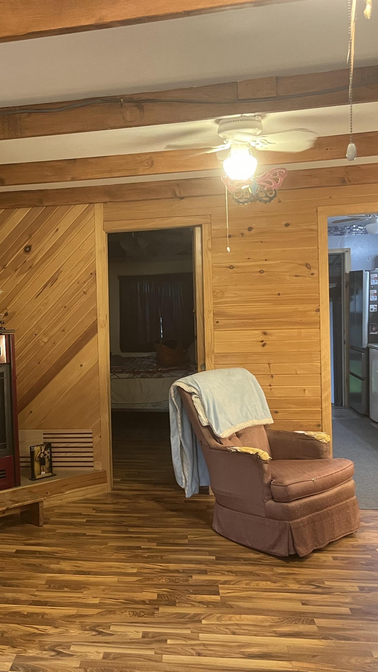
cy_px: 335
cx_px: 51
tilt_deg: -3.4
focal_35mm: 38
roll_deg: +2.1
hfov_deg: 30.1
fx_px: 677
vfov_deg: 52.8
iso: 400
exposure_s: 1/40
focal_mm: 5.1
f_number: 1.6
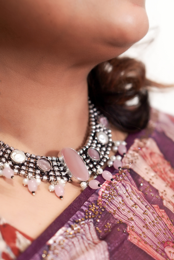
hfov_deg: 37.9
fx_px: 254
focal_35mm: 35
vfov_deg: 54.4
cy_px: 130
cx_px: 87
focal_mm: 35
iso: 100
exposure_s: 1/160
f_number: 8
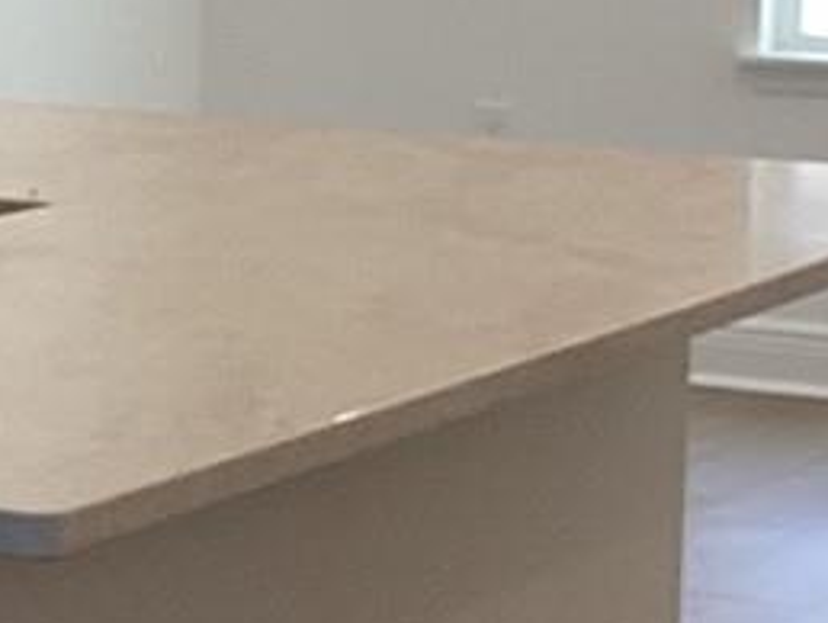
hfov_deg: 9.3
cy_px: 0
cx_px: -1091
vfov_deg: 7.7
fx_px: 4597
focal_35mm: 192
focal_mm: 3.3
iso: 64
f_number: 2.4
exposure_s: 1/60
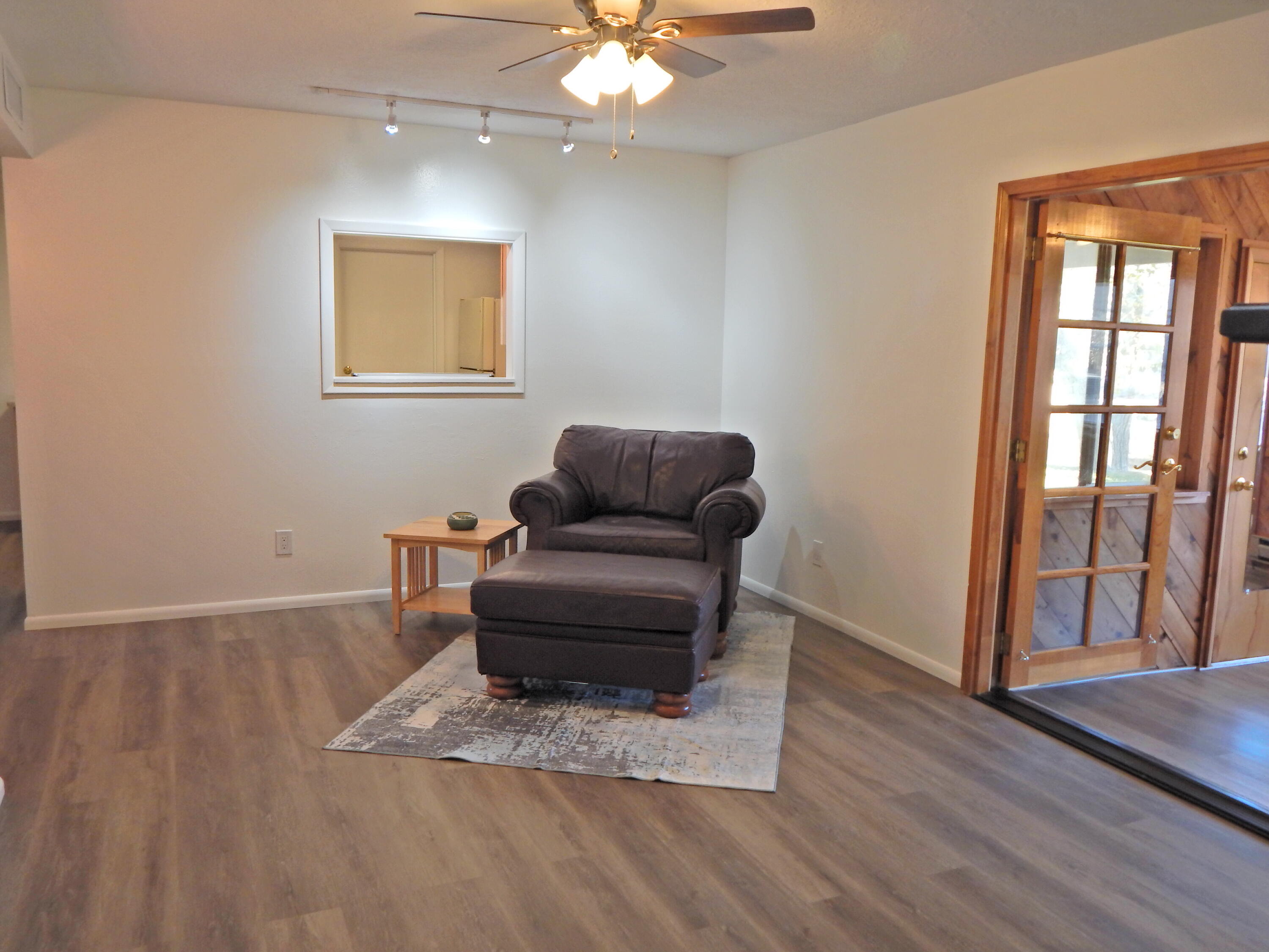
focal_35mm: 28
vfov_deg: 49.7
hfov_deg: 63.4
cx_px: 634
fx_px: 1026
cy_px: 476
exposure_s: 1/40
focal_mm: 5.1
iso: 125
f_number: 3.2
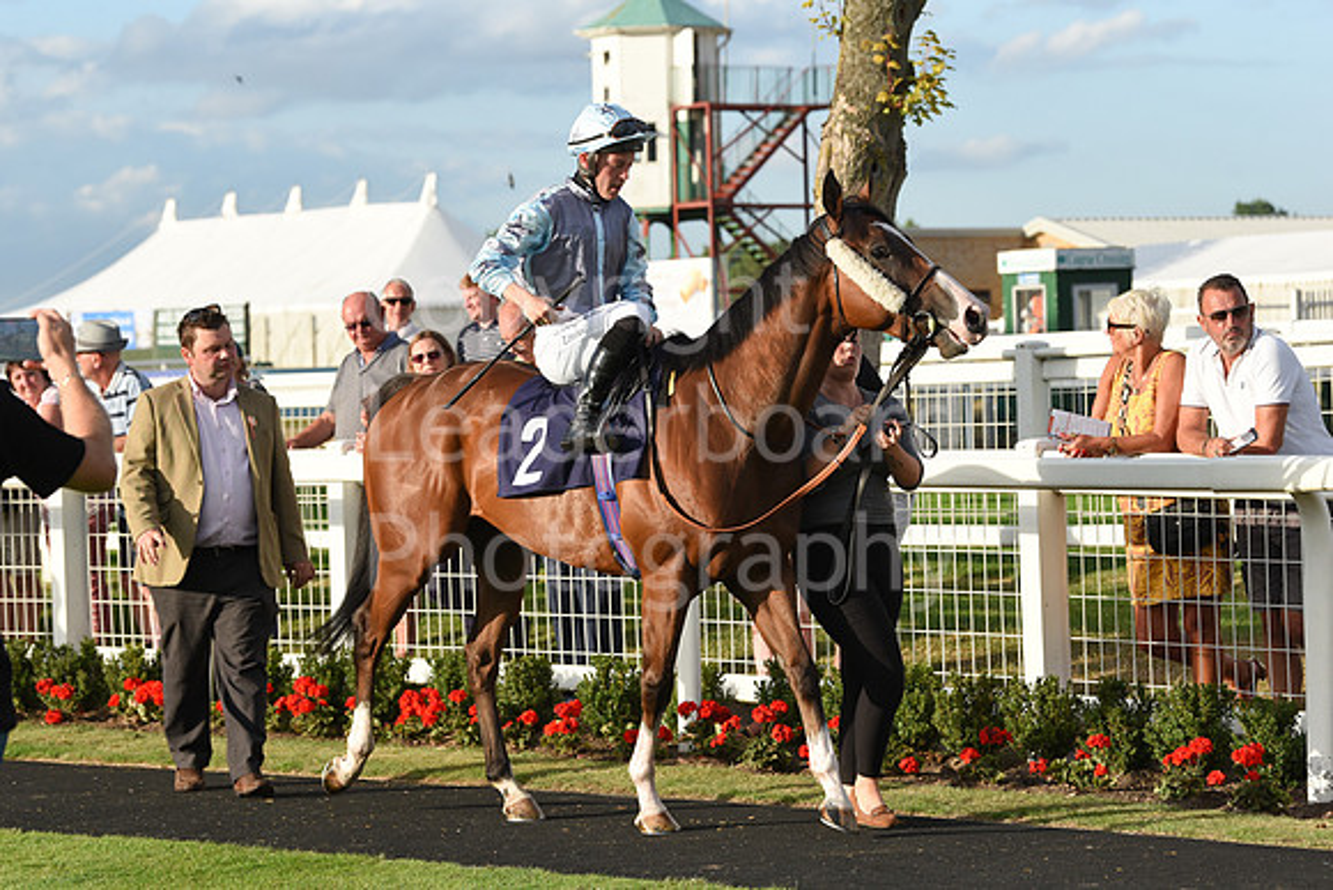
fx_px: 4518
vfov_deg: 11.2
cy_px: 445
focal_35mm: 122
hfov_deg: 16.8
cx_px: 666
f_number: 6.3
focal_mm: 122
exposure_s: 1/2500
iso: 1000
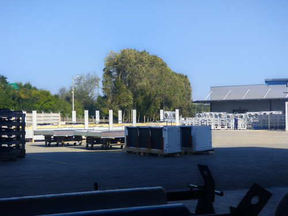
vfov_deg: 23.3
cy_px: 108
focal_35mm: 63
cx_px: 144
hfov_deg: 30.7
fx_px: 524
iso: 50
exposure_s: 1/1543
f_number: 2
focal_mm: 7.06
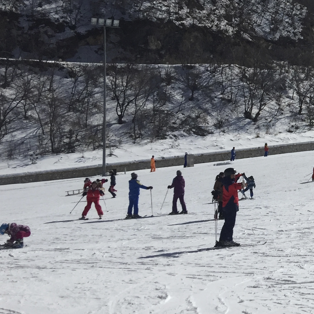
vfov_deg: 22.9
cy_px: 85
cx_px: 437
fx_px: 770
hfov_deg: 20.5
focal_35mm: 75
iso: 32
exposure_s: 1/6623
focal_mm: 4.15
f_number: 2.2
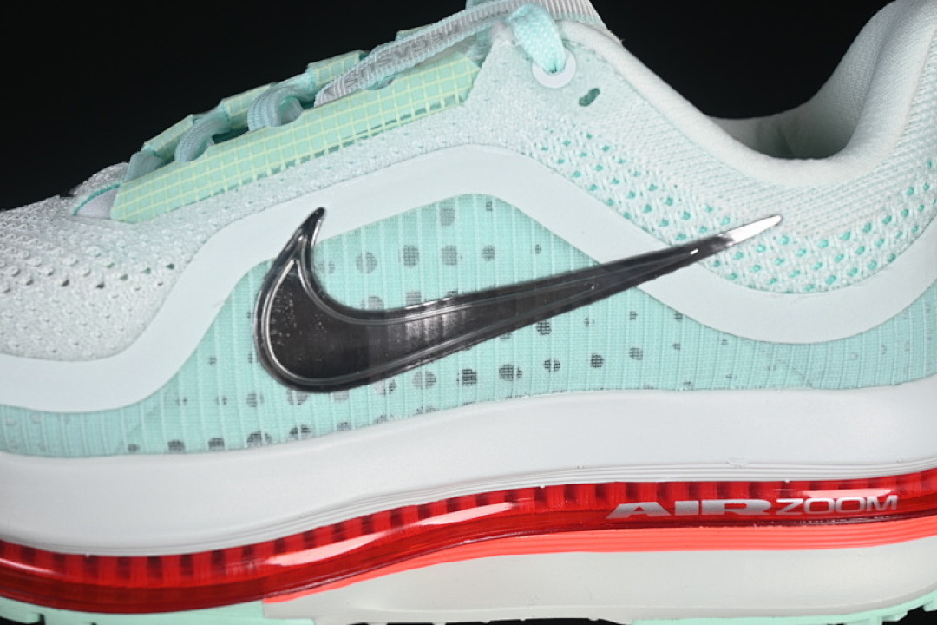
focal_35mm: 75
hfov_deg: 27.0
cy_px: 312
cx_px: 468
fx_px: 1952
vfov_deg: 18.2
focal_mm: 50
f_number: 7.1
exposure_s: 1/80
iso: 160
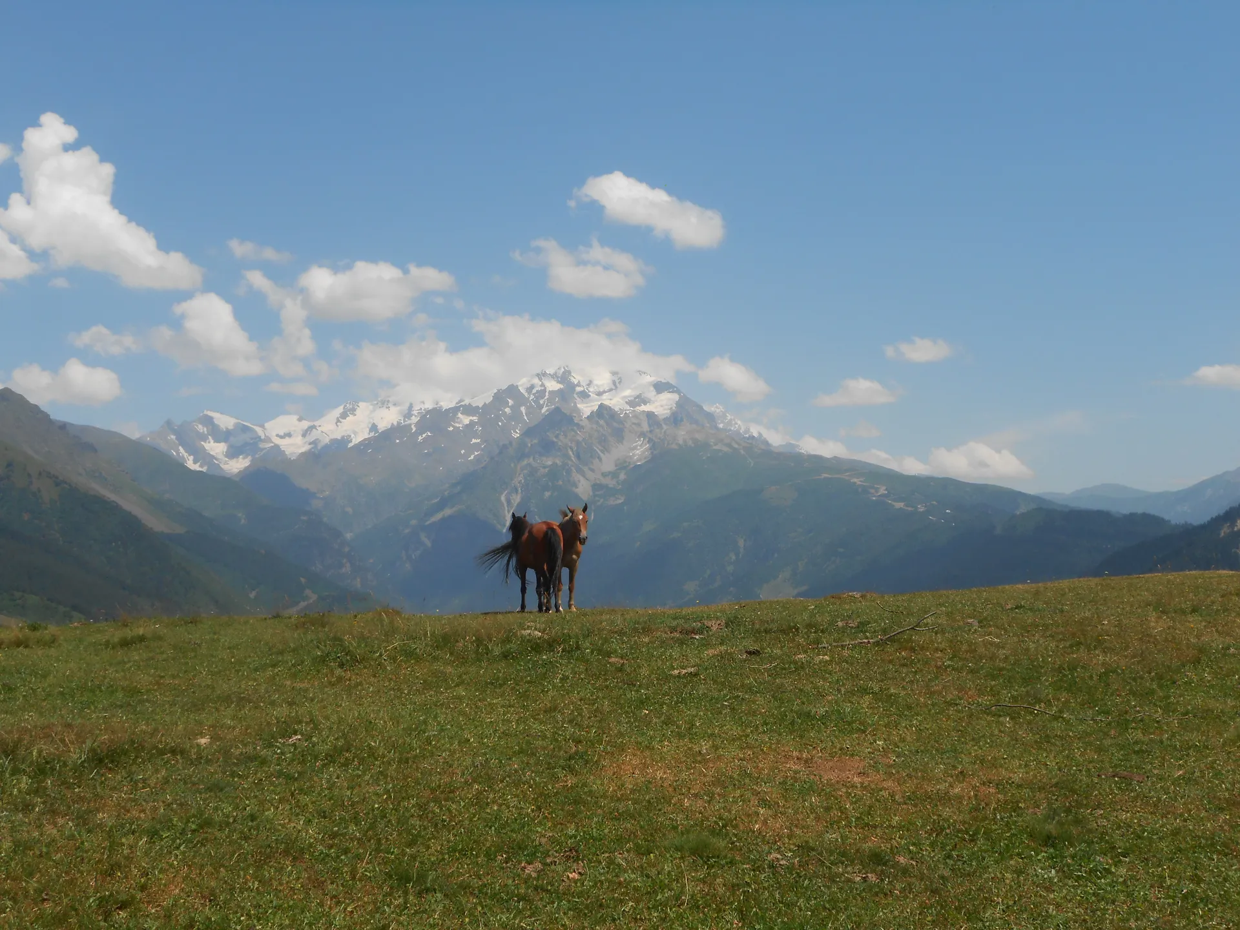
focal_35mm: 44
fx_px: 1576
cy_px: 465
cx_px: 620
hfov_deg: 42.9
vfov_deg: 32.9
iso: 80
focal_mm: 7.8
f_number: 4.5
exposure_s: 1/1000
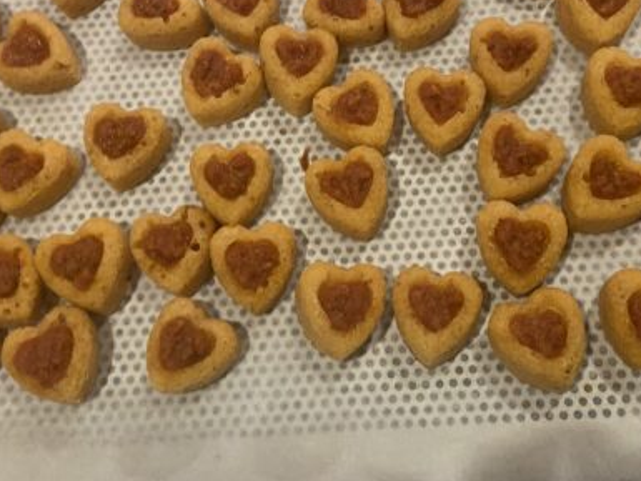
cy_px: 155
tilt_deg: -70.3
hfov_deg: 42.0
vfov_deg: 31.9
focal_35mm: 45
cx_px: 355
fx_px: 834
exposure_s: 1/33
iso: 400
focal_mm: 4.25
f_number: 1.8
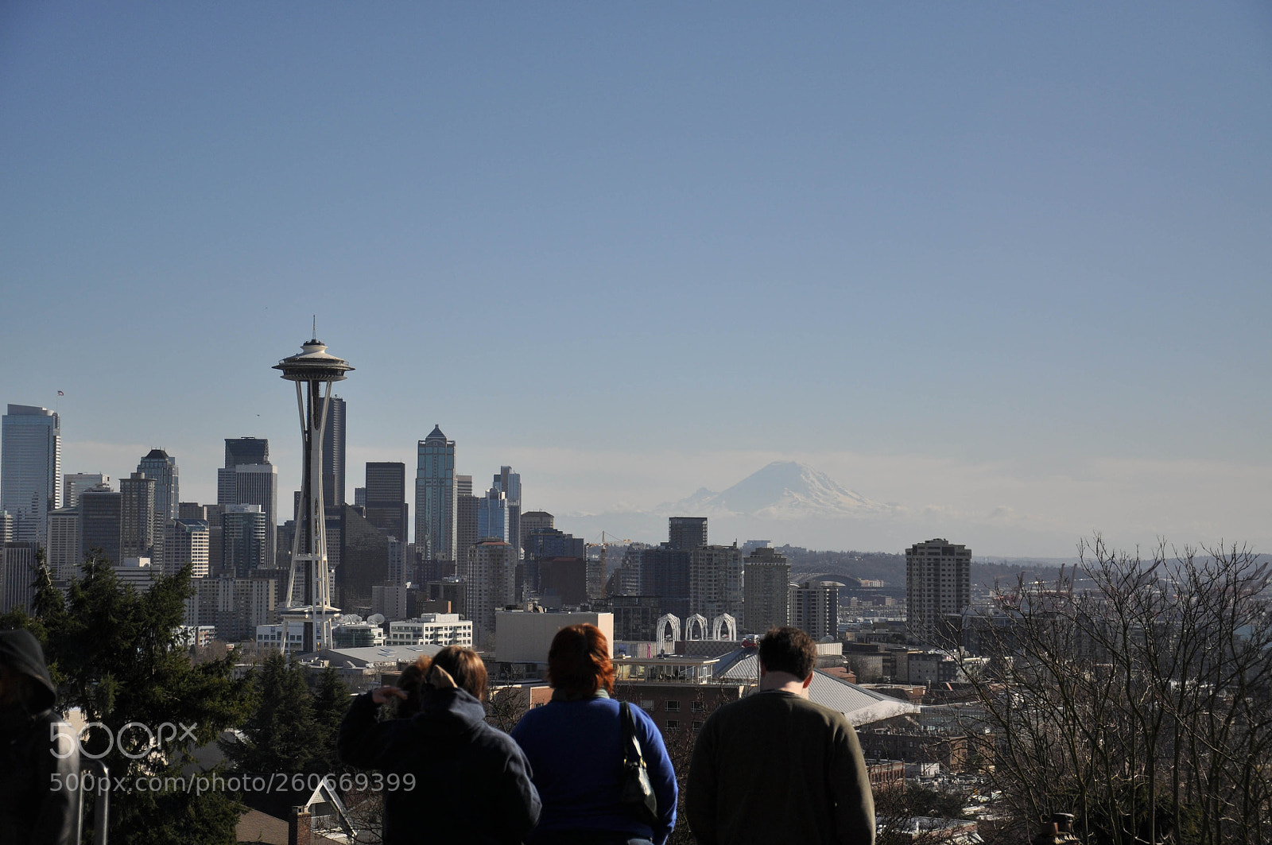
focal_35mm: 72
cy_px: 422
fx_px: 2541
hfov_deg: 28.1
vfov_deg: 18.9
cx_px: 636
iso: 250
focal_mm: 48
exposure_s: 1/4000
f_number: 4.8
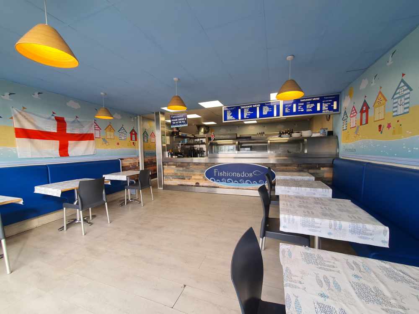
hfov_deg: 106.2
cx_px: 210
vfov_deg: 89.9
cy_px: 157
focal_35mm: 13
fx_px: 157
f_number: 2.2
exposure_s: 1/50
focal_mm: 1.8
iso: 50
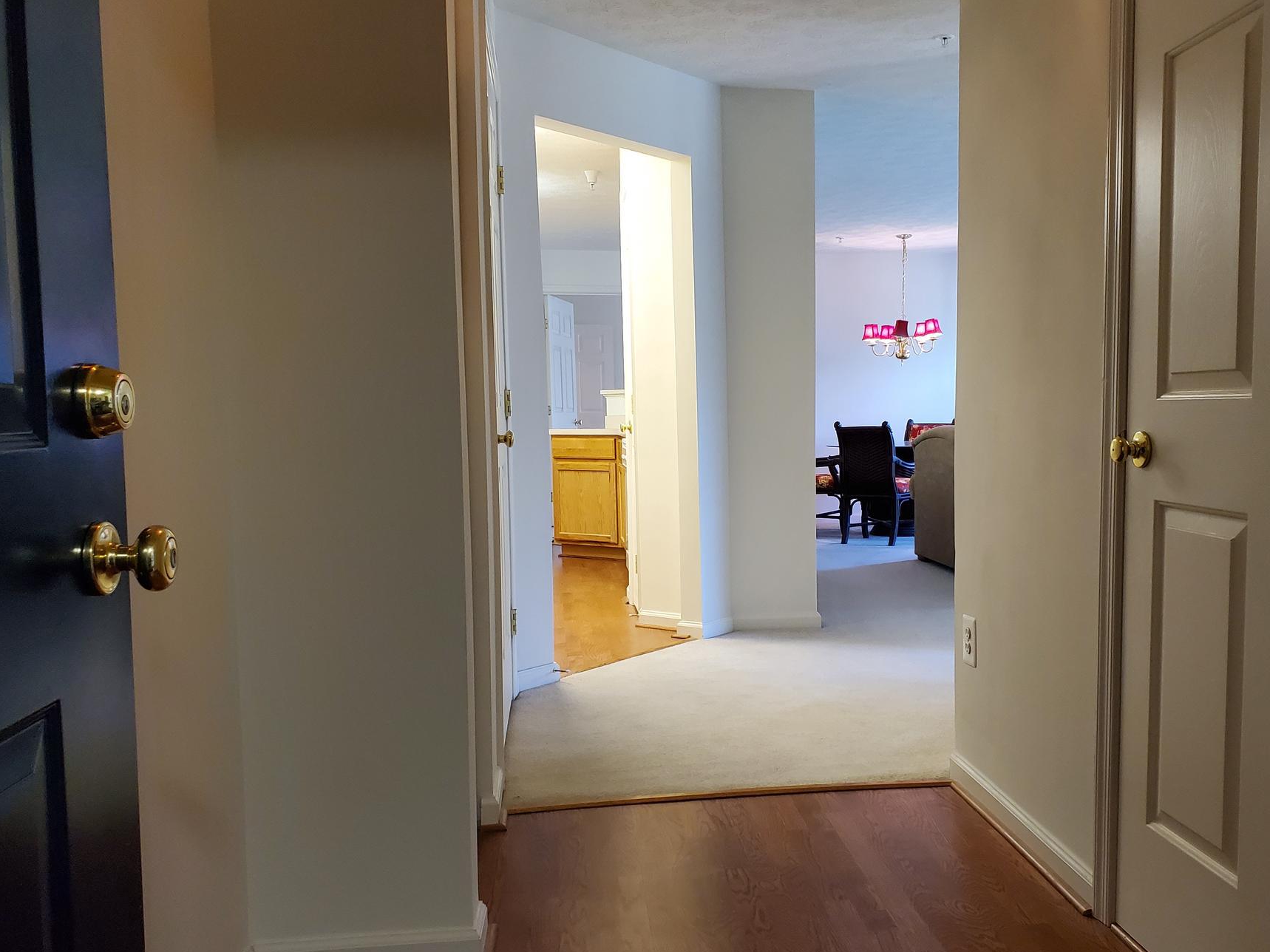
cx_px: 720
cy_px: 506
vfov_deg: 45.4
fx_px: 1137
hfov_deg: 58.2
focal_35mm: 31
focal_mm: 4.3
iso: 250
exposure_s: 1/39
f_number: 2.4
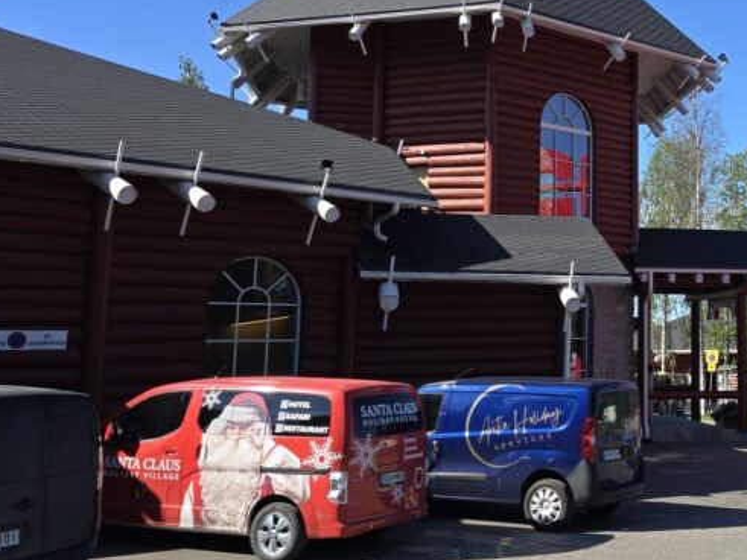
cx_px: 714
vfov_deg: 30.1
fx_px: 1036
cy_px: 198
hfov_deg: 36.4
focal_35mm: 48
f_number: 1.7
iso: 12
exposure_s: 1/609
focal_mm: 6.3
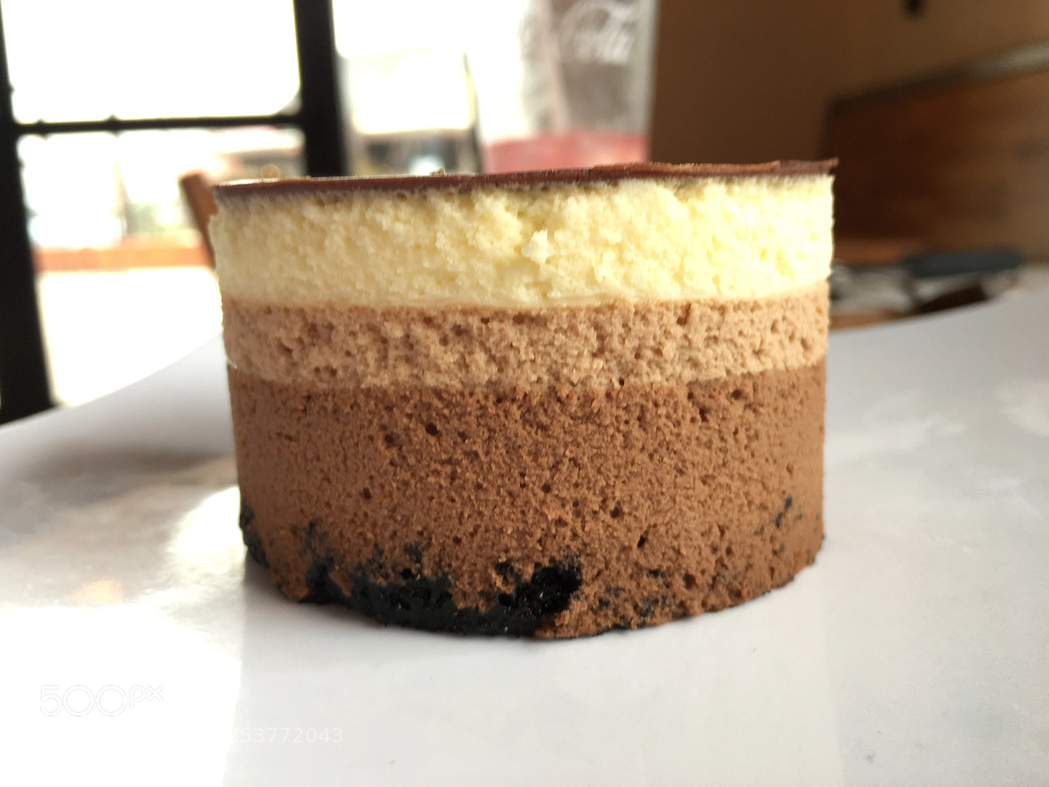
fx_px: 879
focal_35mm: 29
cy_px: 394
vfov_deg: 48.2
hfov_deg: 61.7
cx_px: 524
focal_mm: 4.15
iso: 32
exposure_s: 1/30
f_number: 2.2
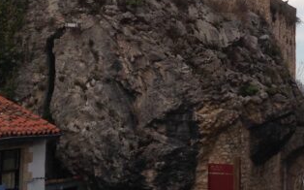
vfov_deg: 11.4
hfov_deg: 18.1
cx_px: 250
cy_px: 5
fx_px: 944
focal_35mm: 114
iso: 50
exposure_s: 1/222
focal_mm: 4.12
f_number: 2.4
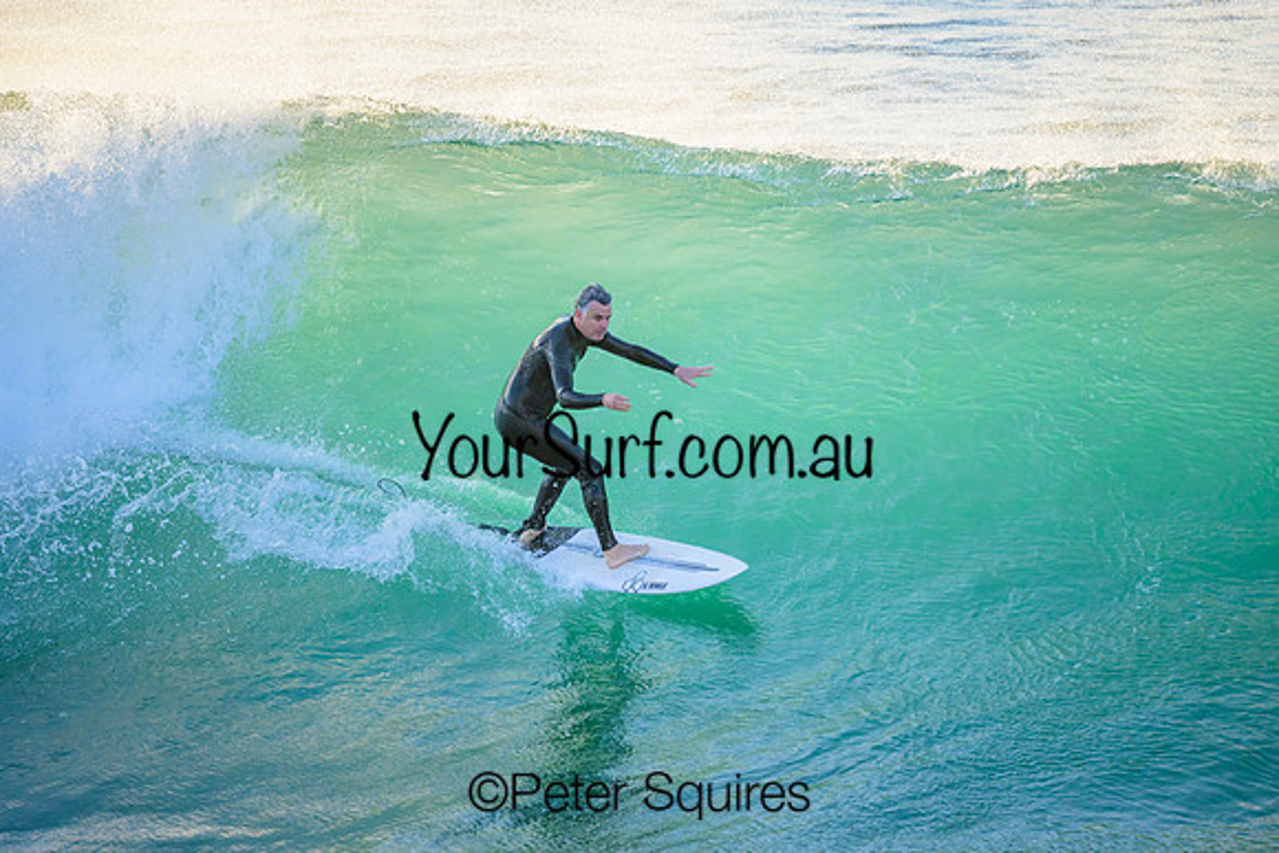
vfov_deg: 1.7
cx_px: 640
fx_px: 28428
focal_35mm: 800
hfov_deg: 2.6
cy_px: 426
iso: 2200
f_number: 6.3
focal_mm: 800
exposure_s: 1/2000
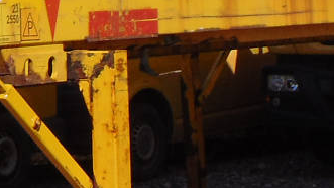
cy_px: -131
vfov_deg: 5.4
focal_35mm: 221
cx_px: 14
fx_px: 1957
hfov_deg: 9.7
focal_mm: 7.6
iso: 80
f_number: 8.7
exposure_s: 1/160
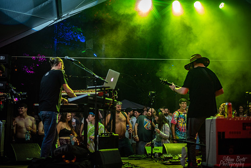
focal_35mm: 50
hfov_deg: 39.6
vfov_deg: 27.0
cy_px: 84
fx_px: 349
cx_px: 126
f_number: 2
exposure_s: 1/200
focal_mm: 50
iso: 1600
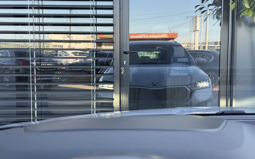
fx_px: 354
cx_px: 127
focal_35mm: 51
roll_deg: +0.0
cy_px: 86
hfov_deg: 39.6
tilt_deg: -4.9
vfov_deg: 25.3
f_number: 1.78
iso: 80
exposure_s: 1/125
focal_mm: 6.76
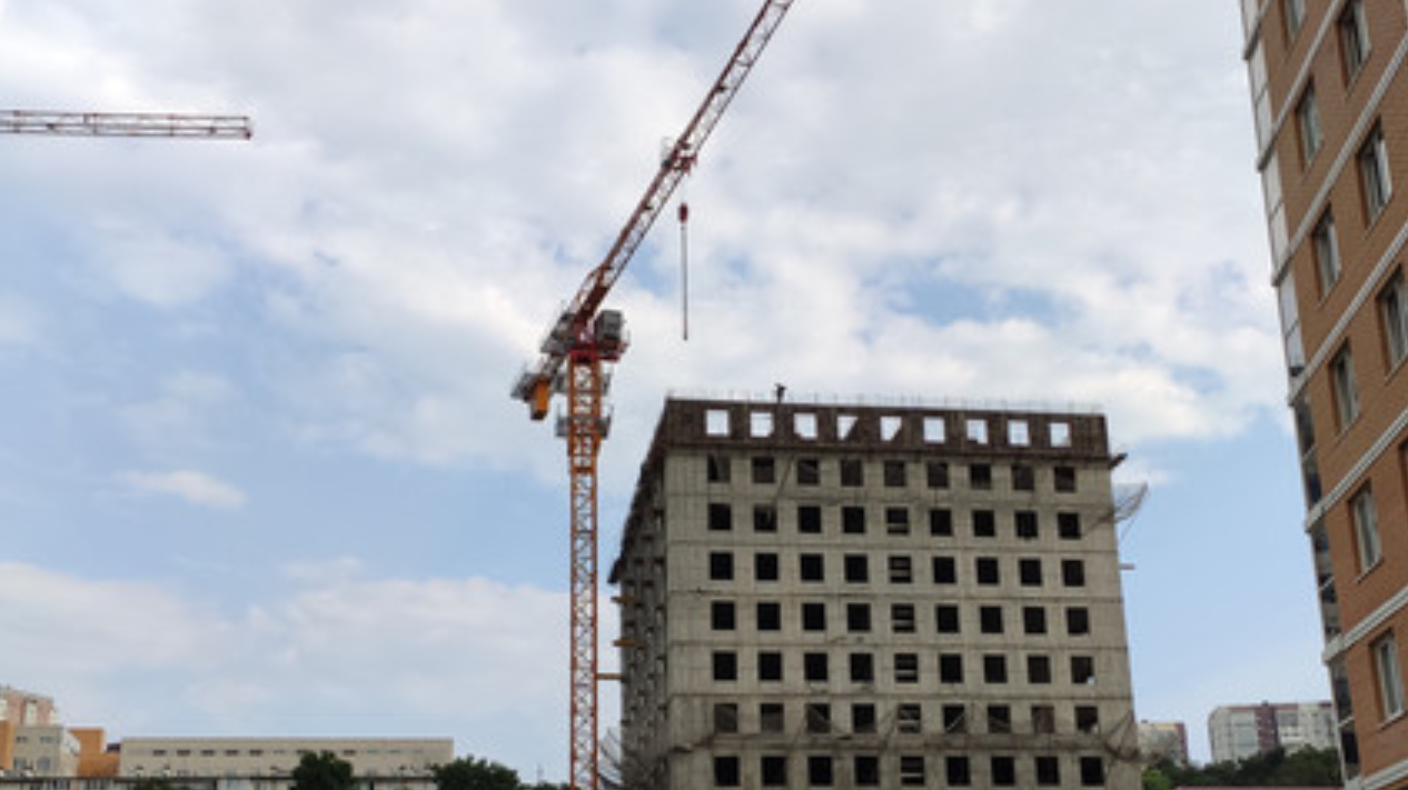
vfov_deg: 27.4
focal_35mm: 43
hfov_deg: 47.3
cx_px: 767
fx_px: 1605
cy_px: 550
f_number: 1.75
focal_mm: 4.77
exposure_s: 1/1101
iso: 112
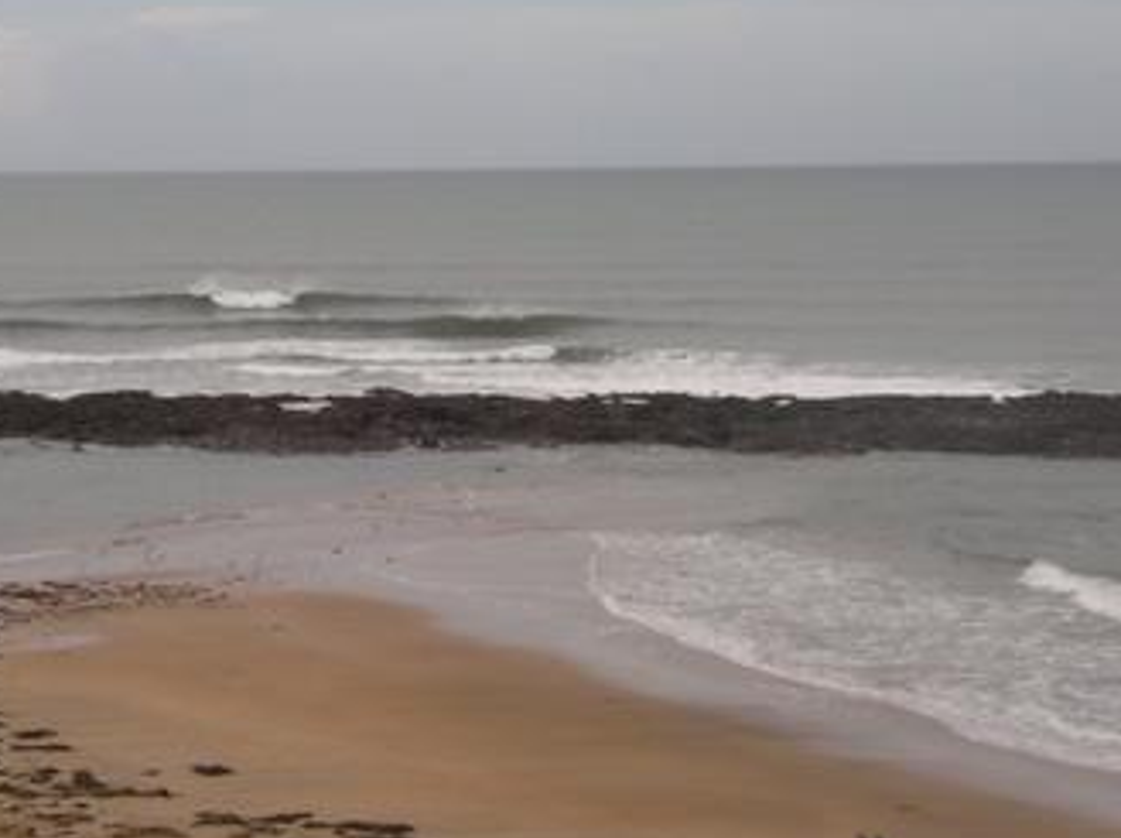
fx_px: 4171
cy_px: 327
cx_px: 367
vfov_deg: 11.5
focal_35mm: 129
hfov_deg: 15.3
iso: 50
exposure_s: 1/125
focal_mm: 11.9
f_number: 8.7
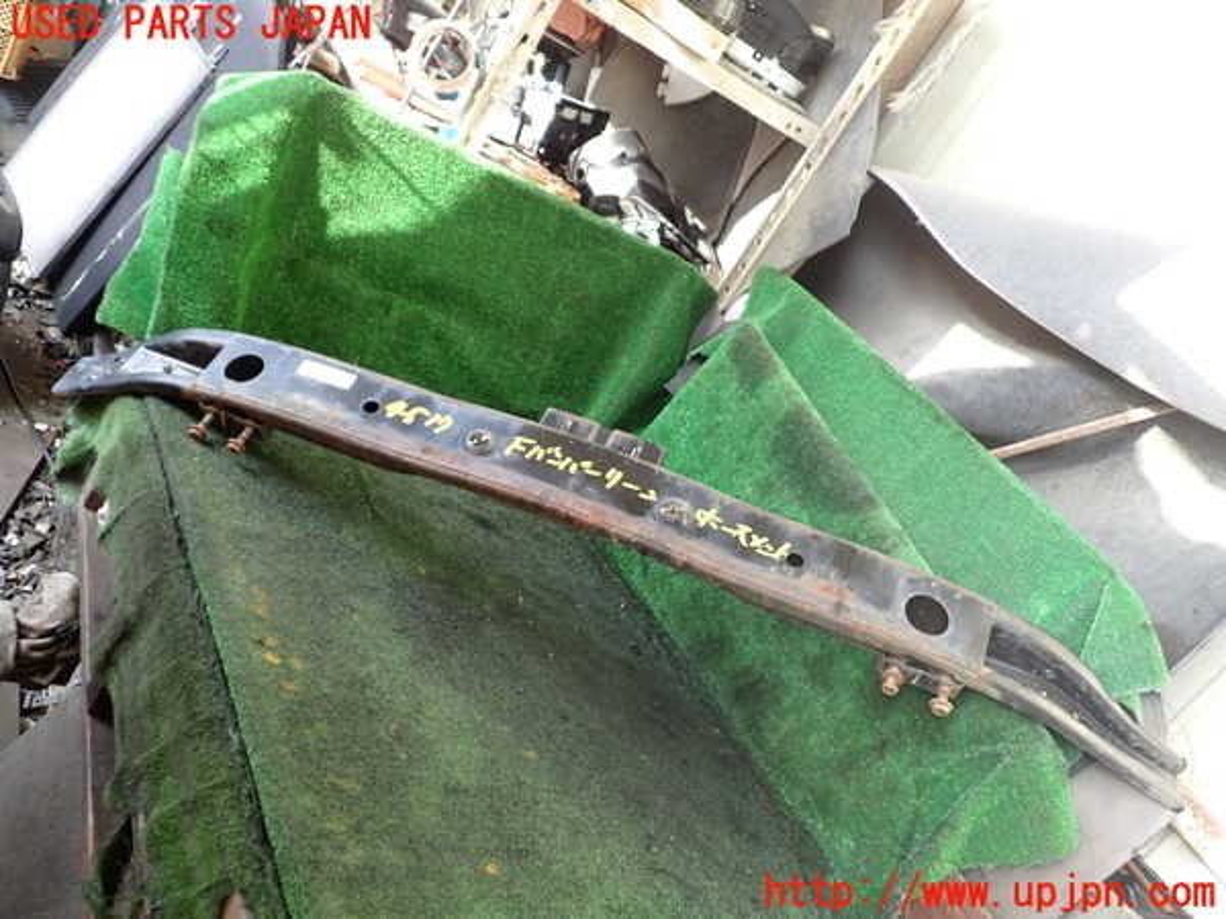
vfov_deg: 46.8
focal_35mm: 30
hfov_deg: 60.0
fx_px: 1063
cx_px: 613
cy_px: 460
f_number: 2.3
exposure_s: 1/100
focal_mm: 5.4
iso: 200
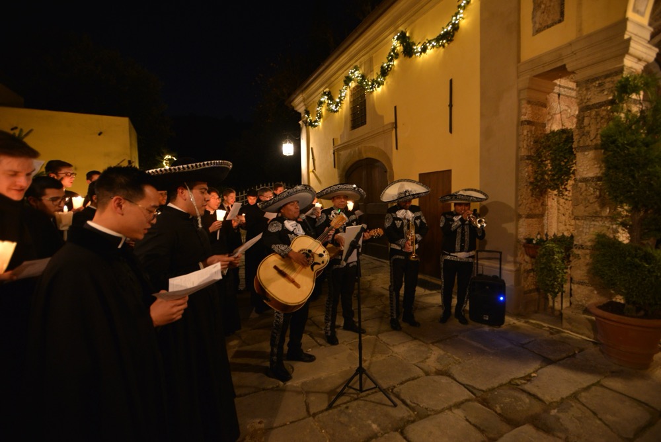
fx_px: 312
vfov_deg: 70.5
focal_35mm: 17
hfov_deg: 93.2
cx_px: 330
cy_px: 221
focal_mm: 17
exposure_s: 1/13
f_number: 2.8
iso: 1600
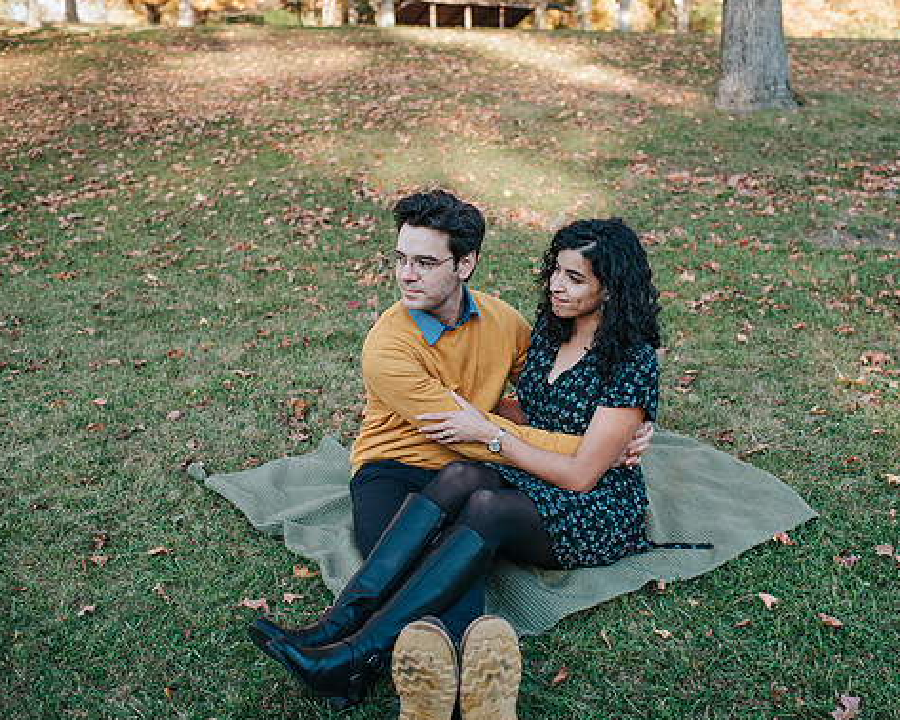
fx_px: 1092
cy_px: 363
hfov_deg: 44.7
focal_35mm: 41
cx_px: 508
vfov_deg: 36.5
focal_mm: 35
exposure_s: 1/800
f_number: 3.2
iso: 800
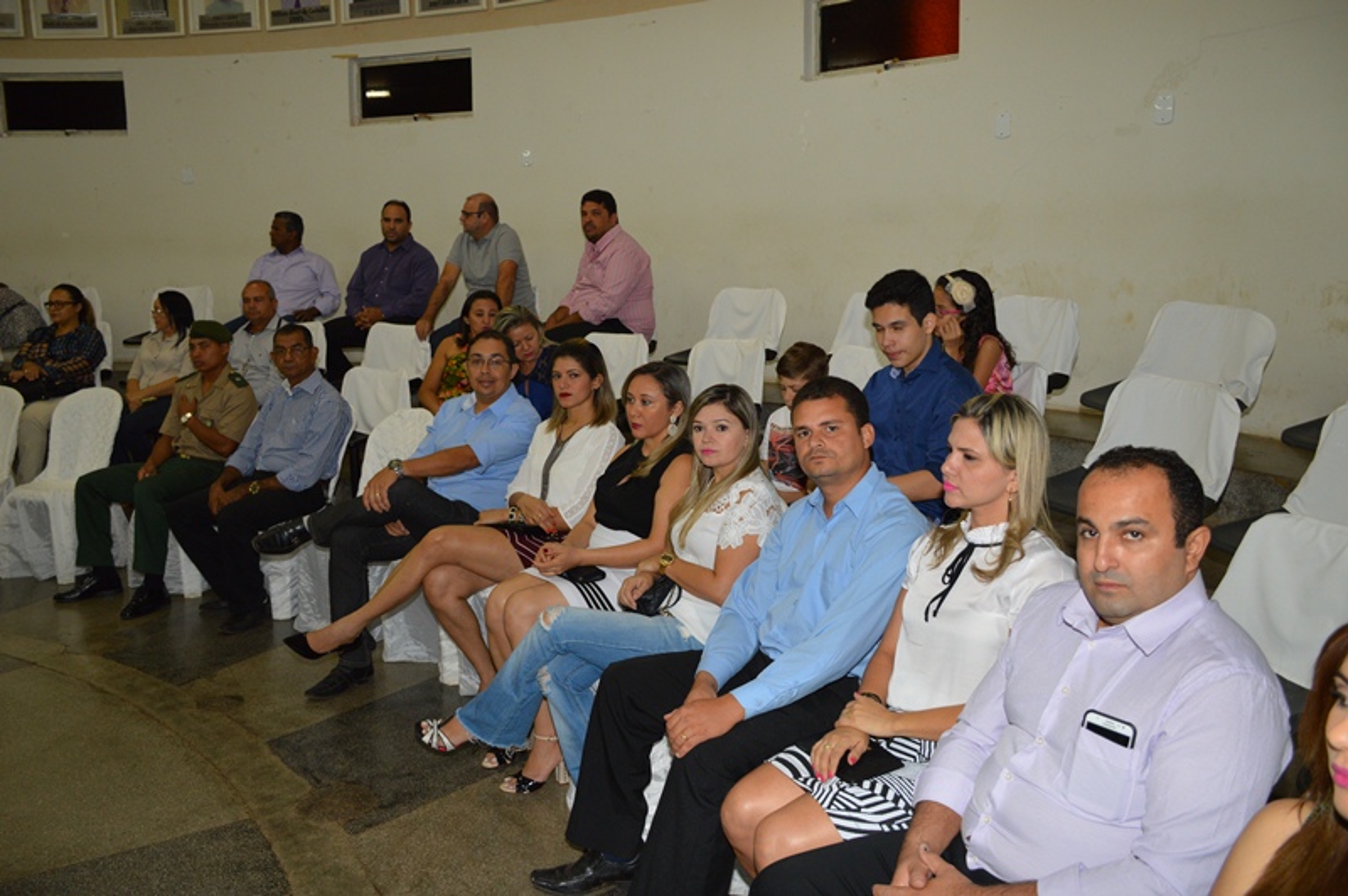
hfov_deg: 62.0
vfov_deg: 43.5
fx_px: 1122
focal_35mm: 30
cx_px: 674
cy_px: 448
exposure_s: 1/60
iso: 400
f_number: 3.5
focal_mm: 20
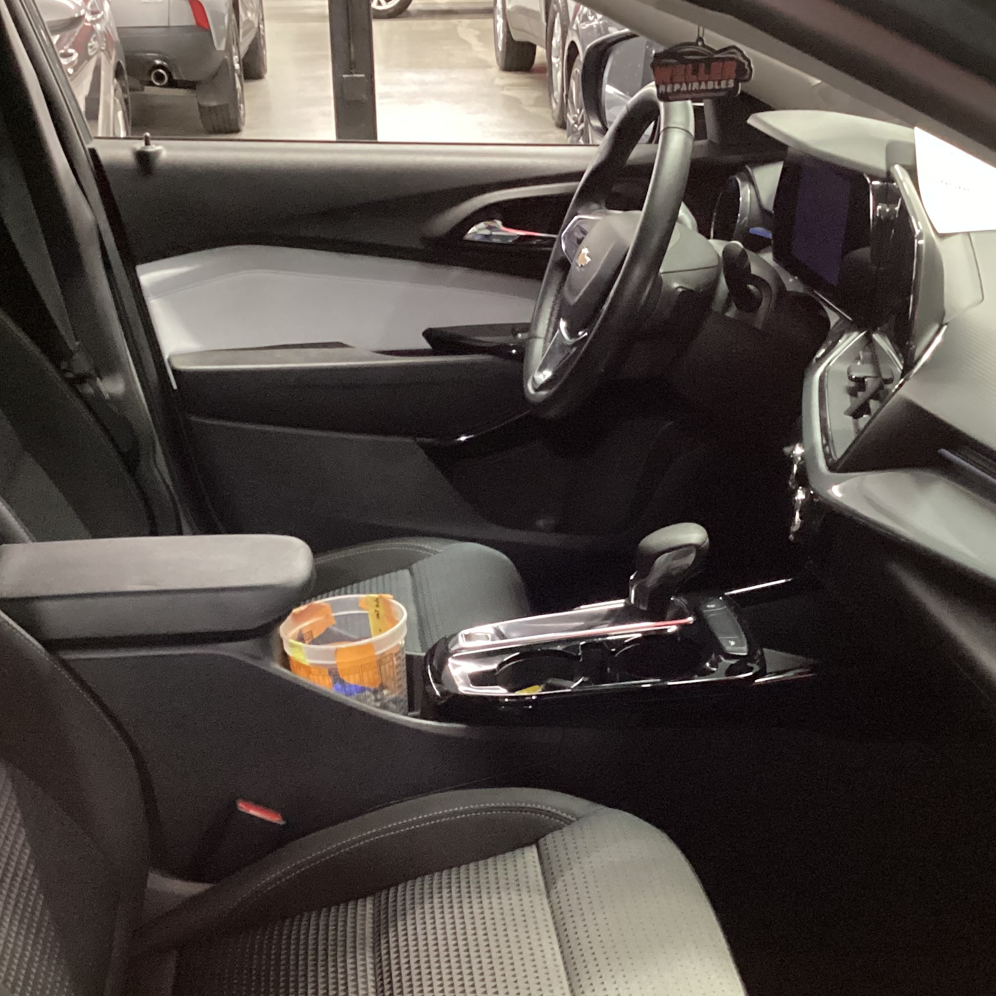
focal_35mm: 51
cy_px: 625
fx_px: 1660
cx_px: 496
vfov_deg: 33.2
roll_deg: +1.2
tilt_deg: -25.9
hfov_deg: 33.4
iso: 500
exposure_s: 1/25
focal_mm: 3.3
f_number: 2.4
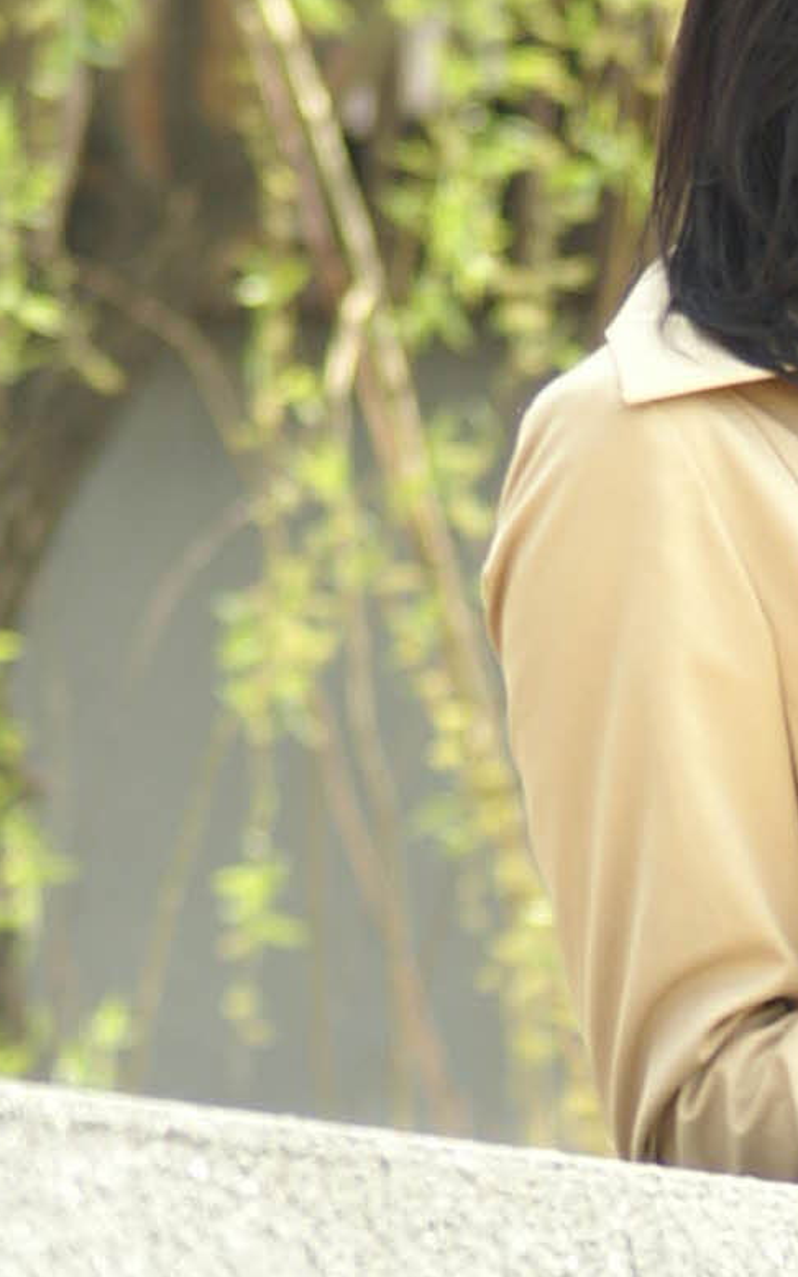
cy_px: 1597
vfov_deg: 3.2
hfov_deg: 2.0
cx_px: 1327
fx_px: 22626
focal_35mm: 650
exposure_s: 1/500
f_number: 4
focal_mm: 110
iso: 200
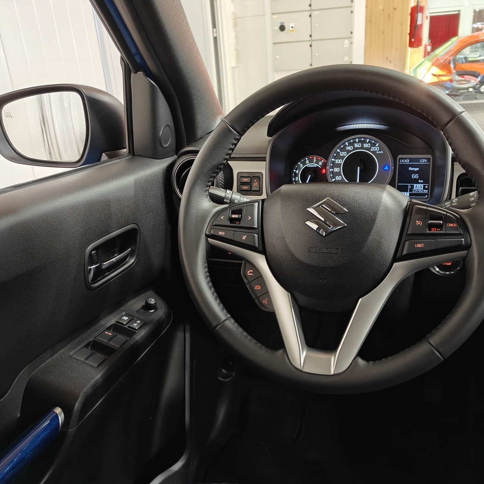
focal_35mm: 29
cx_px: 261
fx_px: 459
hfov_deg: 55.6
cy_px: 244
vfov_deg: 55.6
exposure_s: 1/37
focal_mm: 5.59
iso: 125
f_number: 1.8
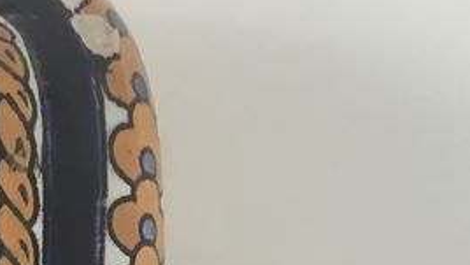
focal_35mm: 126
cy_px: 286
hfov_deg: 16.9
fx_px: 1571
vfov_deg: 9.5
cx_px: 110
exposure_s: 1/33
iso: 32
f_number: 2.4
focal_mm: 3.3
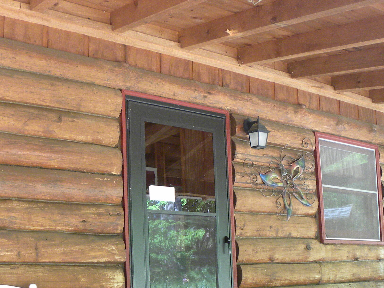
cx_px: 196
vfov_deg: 28.9
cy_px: 239
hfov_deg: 38.9
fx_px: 544
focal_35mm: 49
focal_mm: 4.6
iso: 193
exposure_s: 1/65
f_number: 2.8
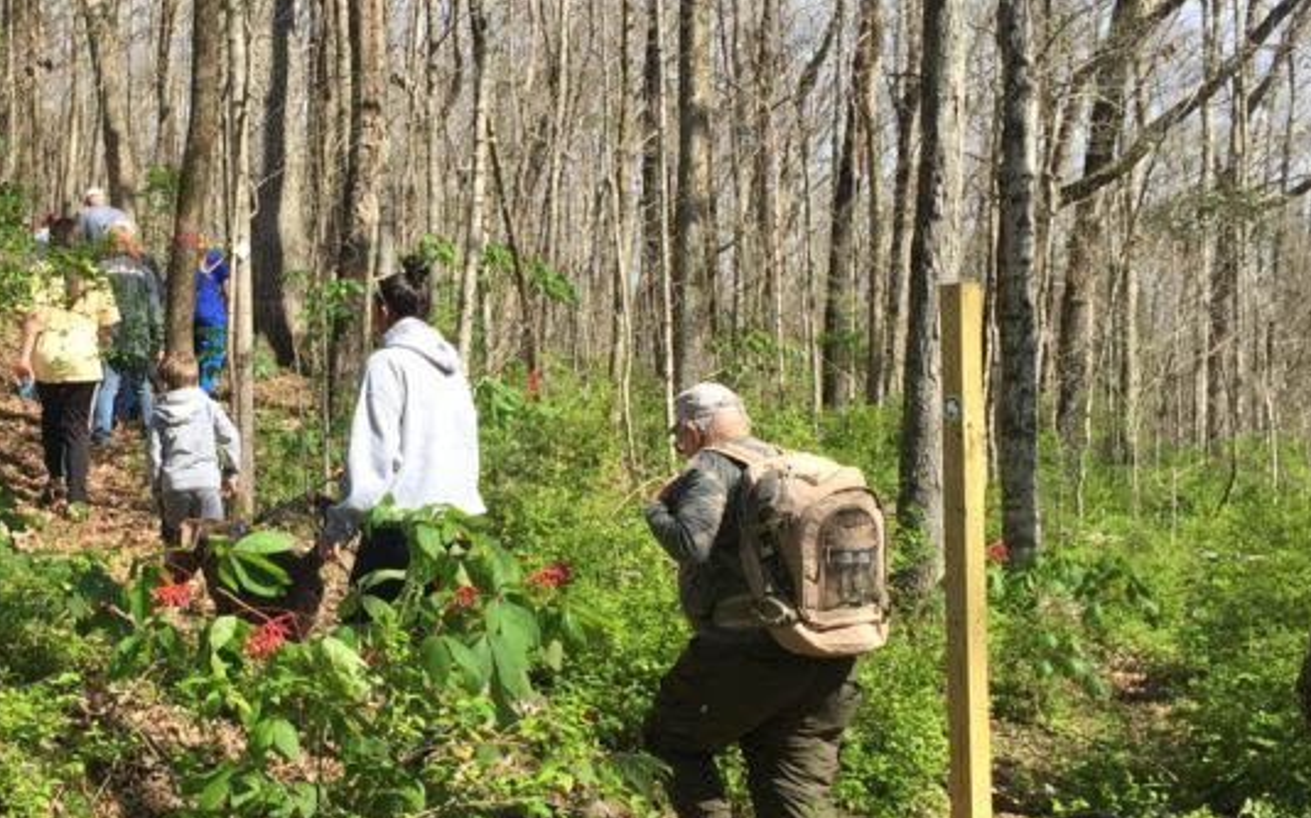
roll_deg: +1.3
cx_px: 385
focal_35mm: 59
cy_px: 430
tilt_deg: +0.8
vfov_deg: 22.0
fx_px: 2107
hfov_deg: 34.1
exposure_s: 1/989
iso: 32
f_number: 2.2
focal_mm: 4.15
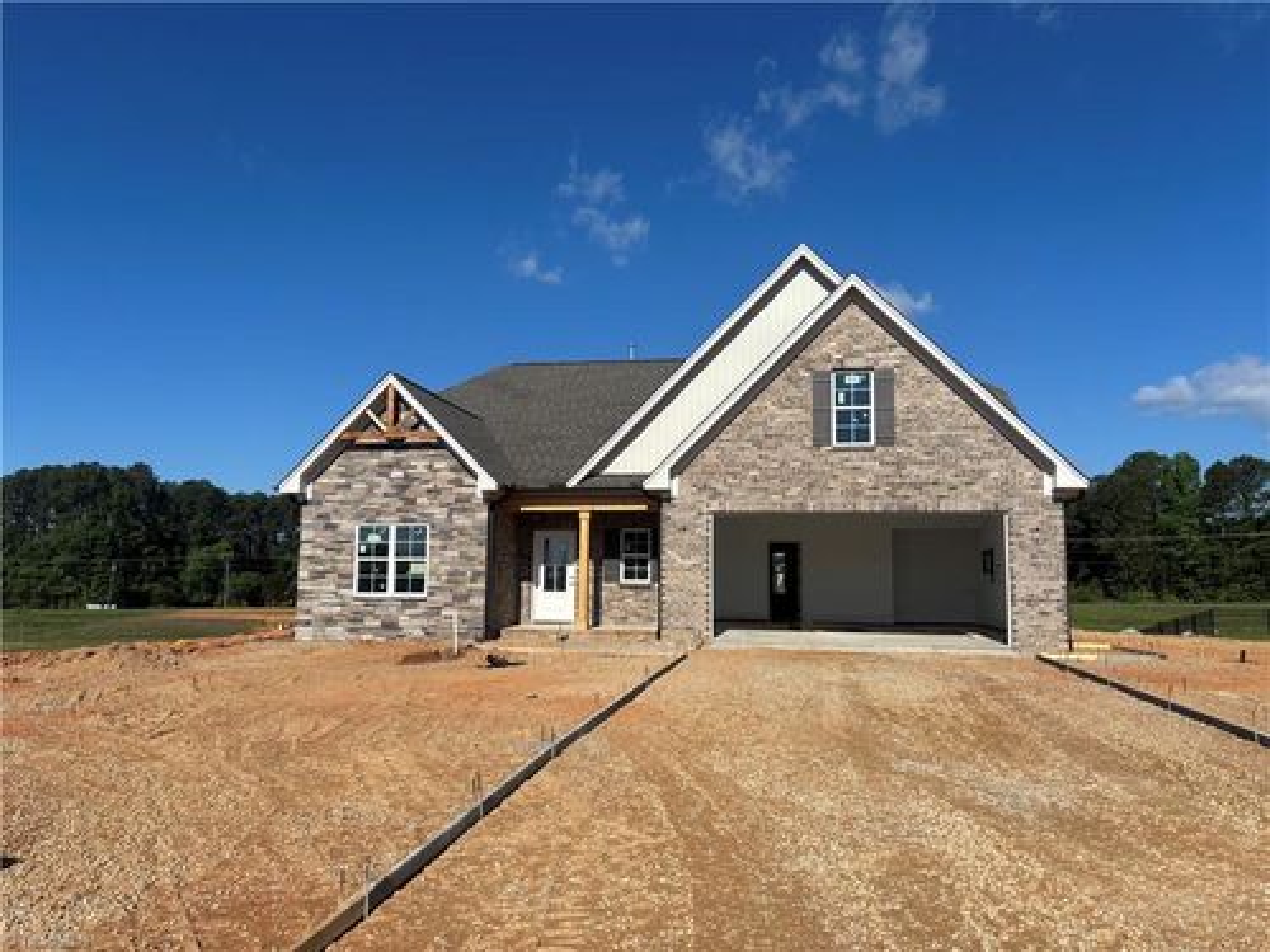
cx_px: 635
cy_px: 476
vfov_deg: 53.1
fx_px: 954
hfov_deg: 67.3
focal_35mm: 26
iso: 50
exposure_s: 1/5618
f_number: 1.6
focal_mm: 5.96
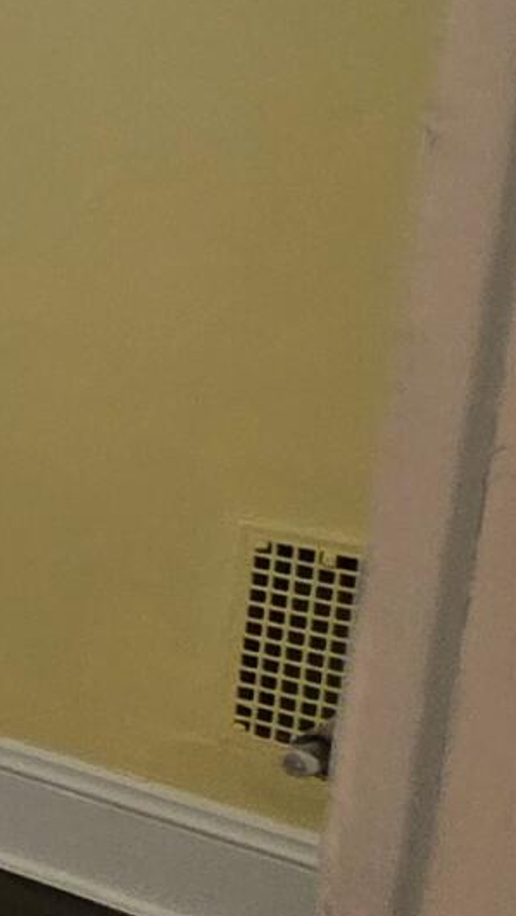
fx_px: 1944
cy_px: 191
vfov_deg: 26.1
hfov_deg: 8.4
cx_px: -1501
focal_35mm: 80
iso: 250
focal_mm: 2.2
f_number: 1.9
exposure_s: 1/120
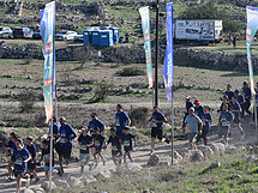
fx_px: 909
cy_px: 86
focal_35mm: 122
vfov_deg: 12.1
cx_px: 179
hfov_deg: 16.1
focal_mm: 47
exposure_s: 1/2000
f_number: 3.5
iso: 180
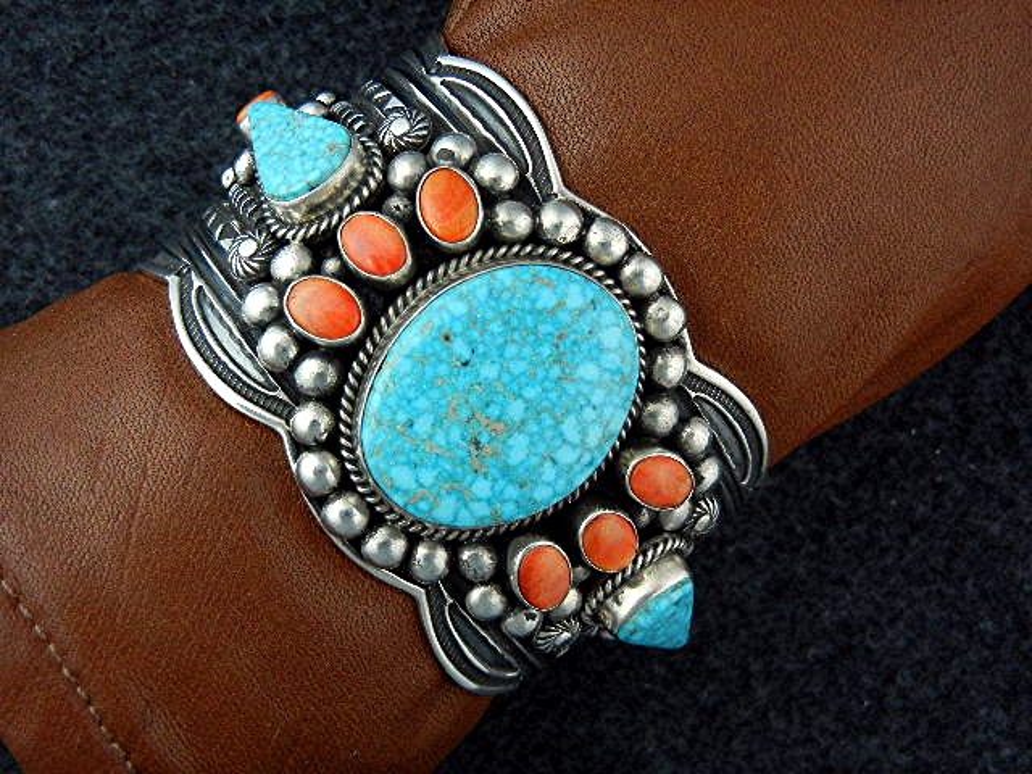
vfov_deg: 28.0
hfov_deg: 36.8
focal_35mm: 52
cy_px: 387
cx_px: 516
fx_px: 1550
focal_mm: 9.3
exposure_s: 1/24.6
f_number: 3.9
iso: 400
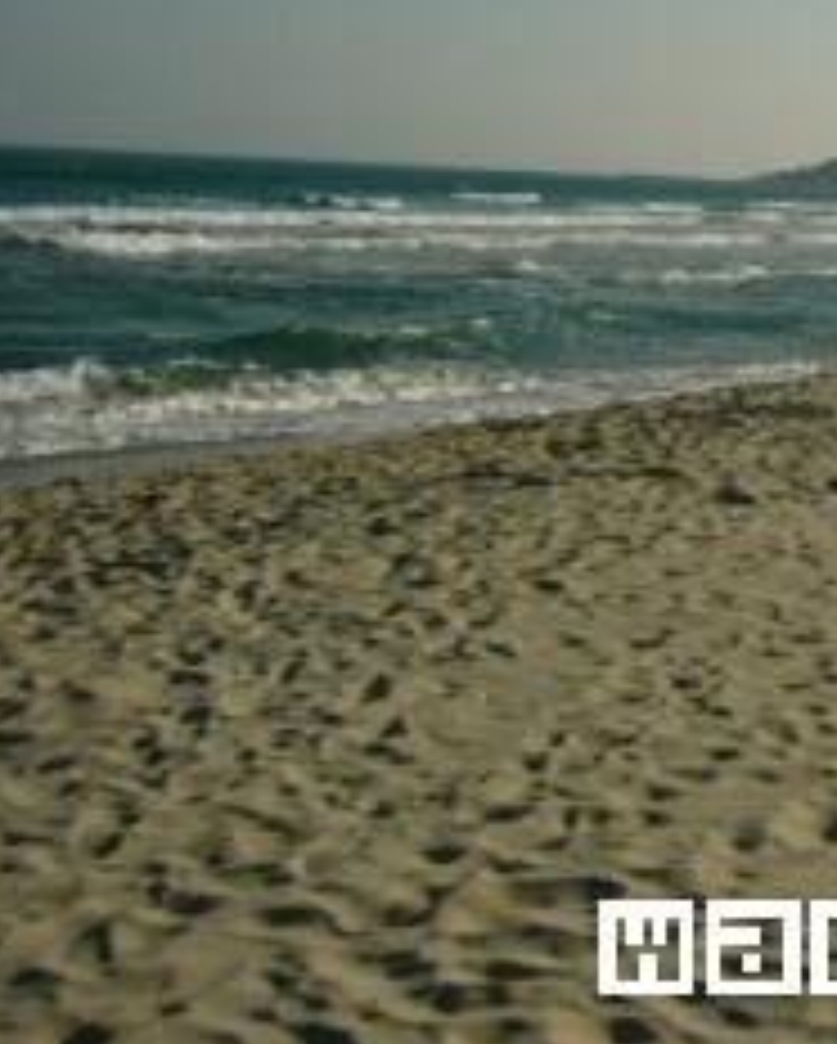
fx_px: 2041
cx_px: 990
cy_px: 297
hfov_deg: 21.6
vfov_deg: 28.4
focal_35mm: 66
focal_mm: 5.8
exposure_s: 1/400
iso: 50
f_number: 8
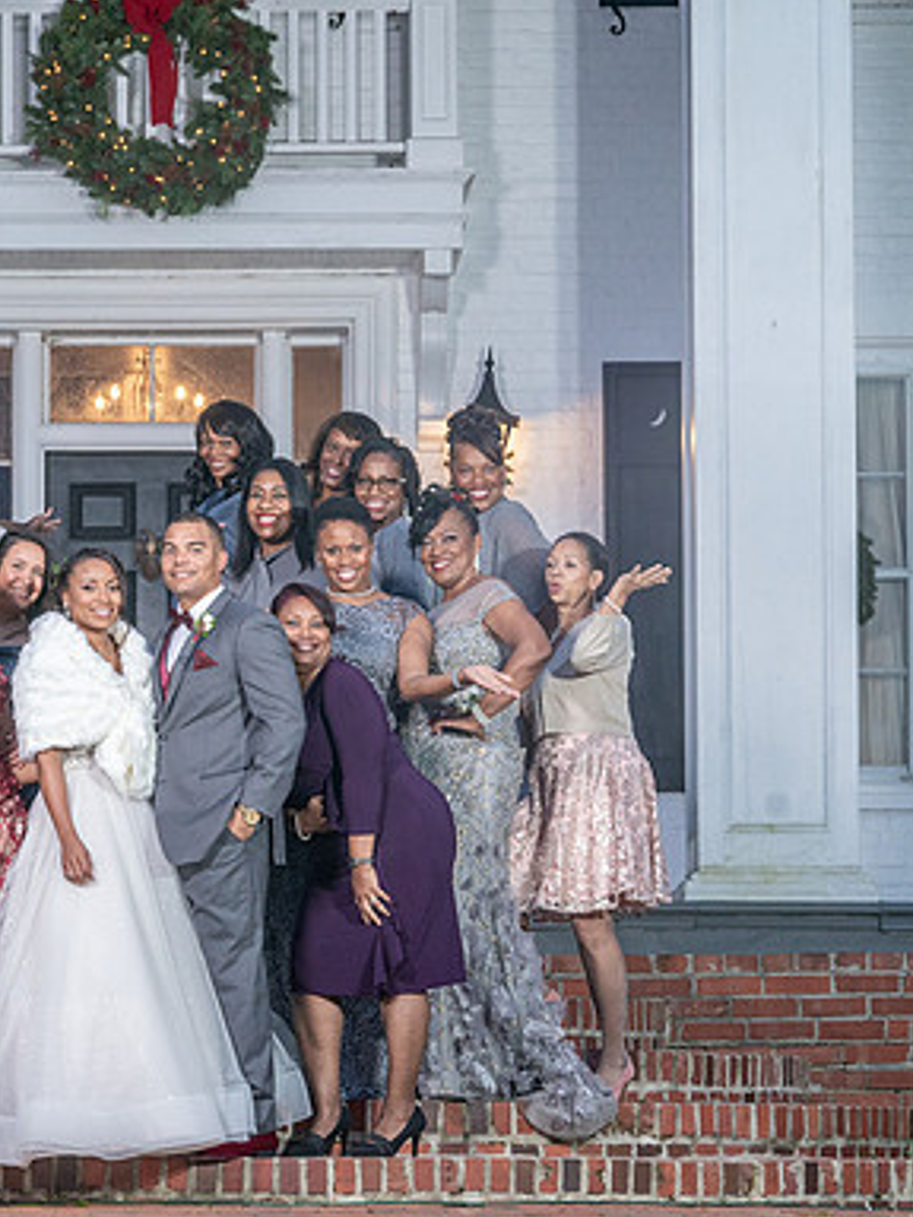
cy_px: 627
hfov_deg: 8.4
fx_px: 6225
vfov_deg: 11.2
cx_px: 168
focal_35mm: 177
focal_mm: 116
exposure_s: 1/200
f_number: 6.3
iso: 2000
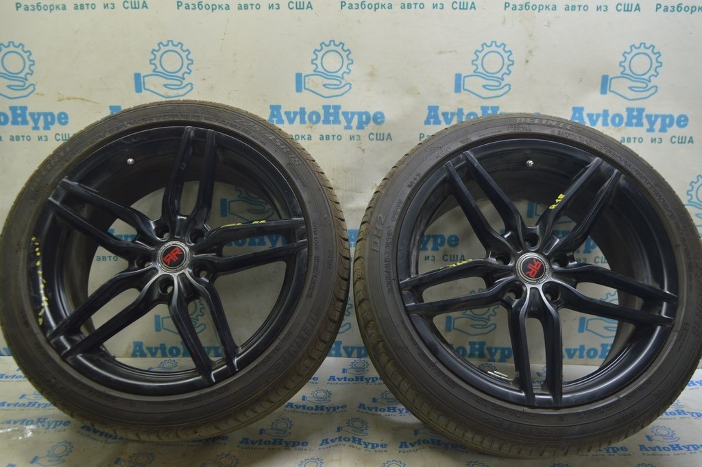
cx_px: 351
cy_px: 234
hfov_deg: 59.5
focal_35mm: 32
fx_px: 614
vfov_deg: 41.6
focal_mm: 21
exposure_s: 1/20
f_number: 5.6
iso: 400
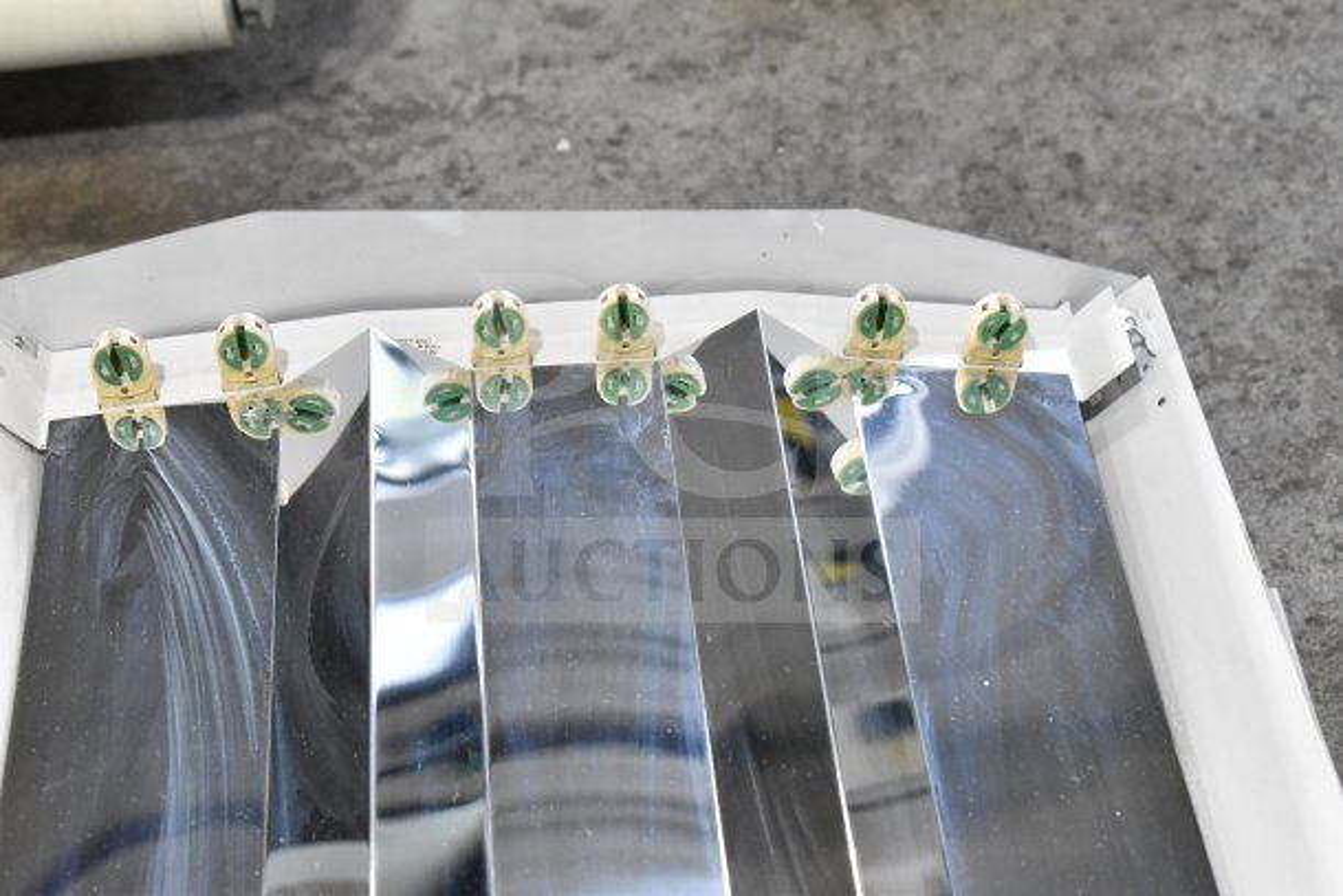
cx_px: 672
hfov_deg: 24.6
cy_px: 448
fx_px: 3078
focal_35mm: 82
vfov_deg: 16.6
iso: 6400
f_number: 10
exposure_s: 1/400
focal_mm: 55
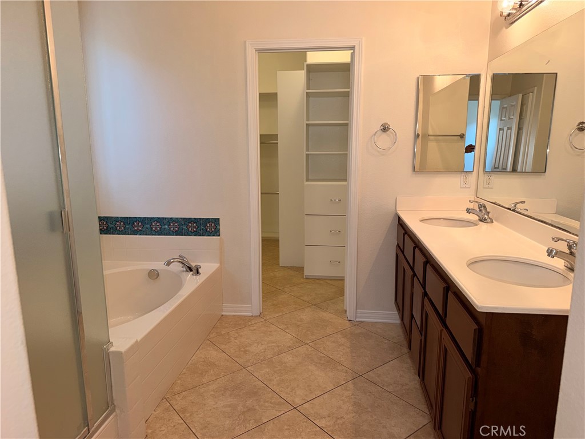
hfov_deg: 71.6
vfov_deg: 56.8
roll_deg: +0.7
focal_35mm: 24
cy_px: 220
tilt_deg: -10.5
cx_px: 292
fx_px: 406
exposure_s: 1/120
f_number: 1.78
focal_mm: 6.76
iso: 100
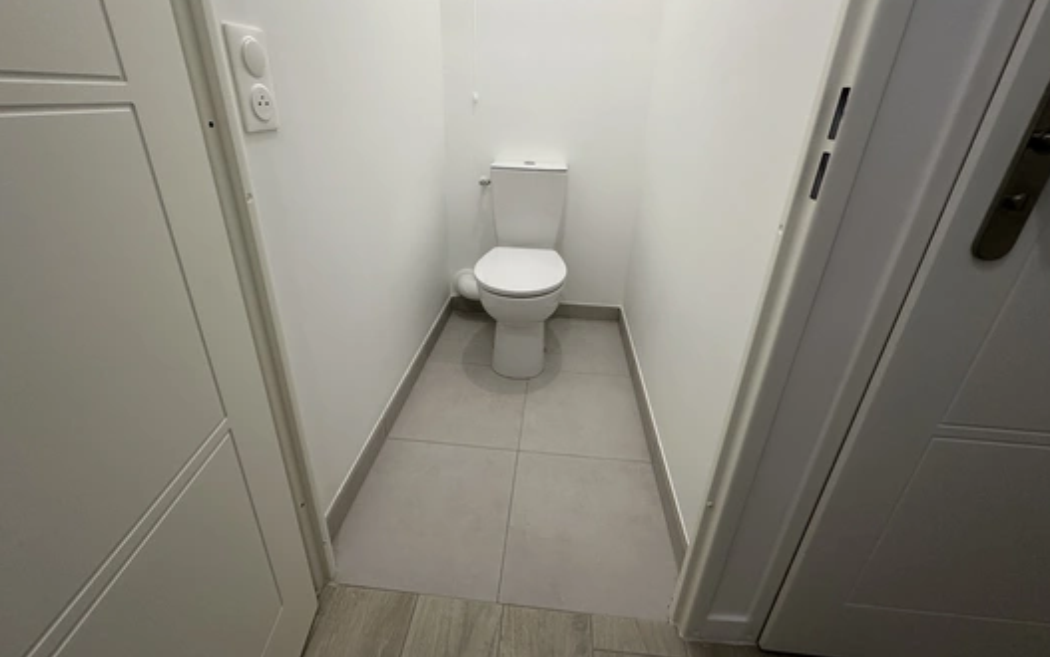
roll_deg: -2.5
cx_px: 527
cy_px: 275
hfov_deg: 101.4
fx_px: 429
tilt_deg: -22.3
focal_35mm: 15
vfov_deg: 74.3
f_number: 2.2
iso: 125
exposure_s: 1/99
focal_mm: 2.22
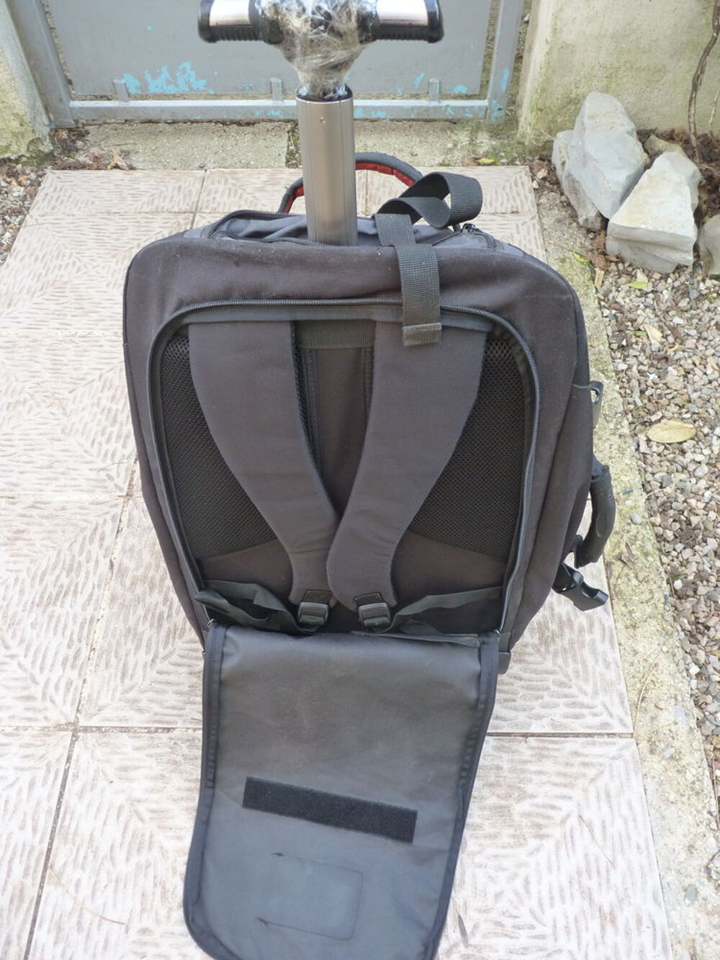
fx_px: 749
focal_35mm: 27
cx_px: 360
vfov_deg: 65.3
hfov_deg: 51.4
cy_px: 480
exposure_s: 1/30
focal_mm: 4.8
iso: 200
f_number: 2.8
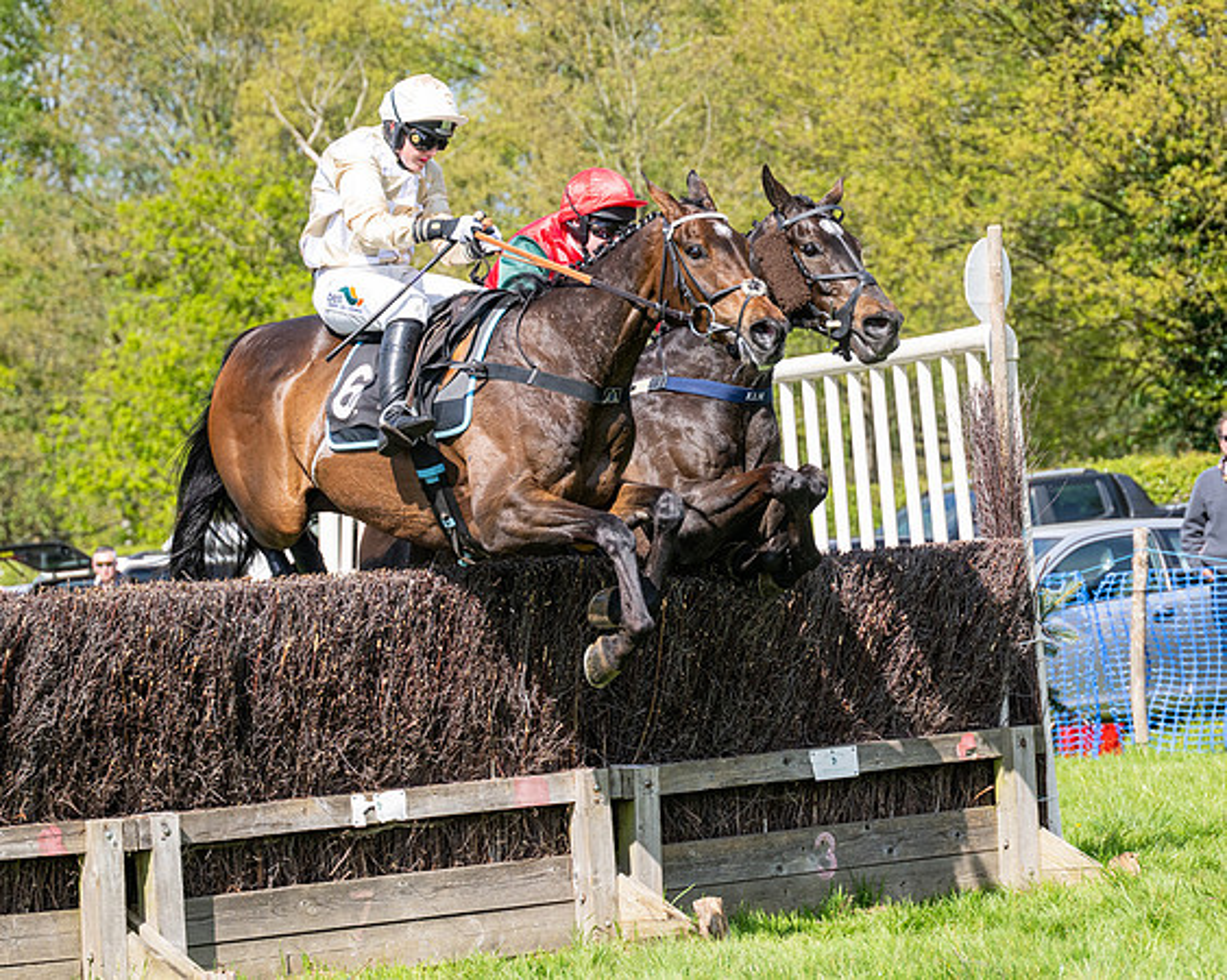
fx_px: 5537
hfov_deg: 12.6
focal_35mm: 153
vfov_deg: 10.1
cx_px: 534
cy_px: 540
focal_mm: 98
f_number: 4
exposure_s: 1/2500
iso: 400
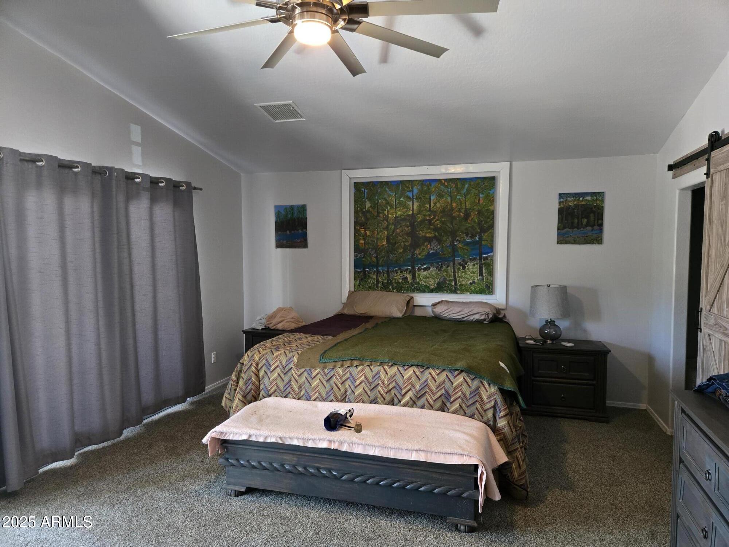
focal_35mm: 23
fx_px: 484
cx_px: 364
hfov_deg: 73.9
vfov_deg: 58.9
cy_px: 274
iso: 800
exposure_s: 1/60
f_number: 1.8
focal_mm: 5.4
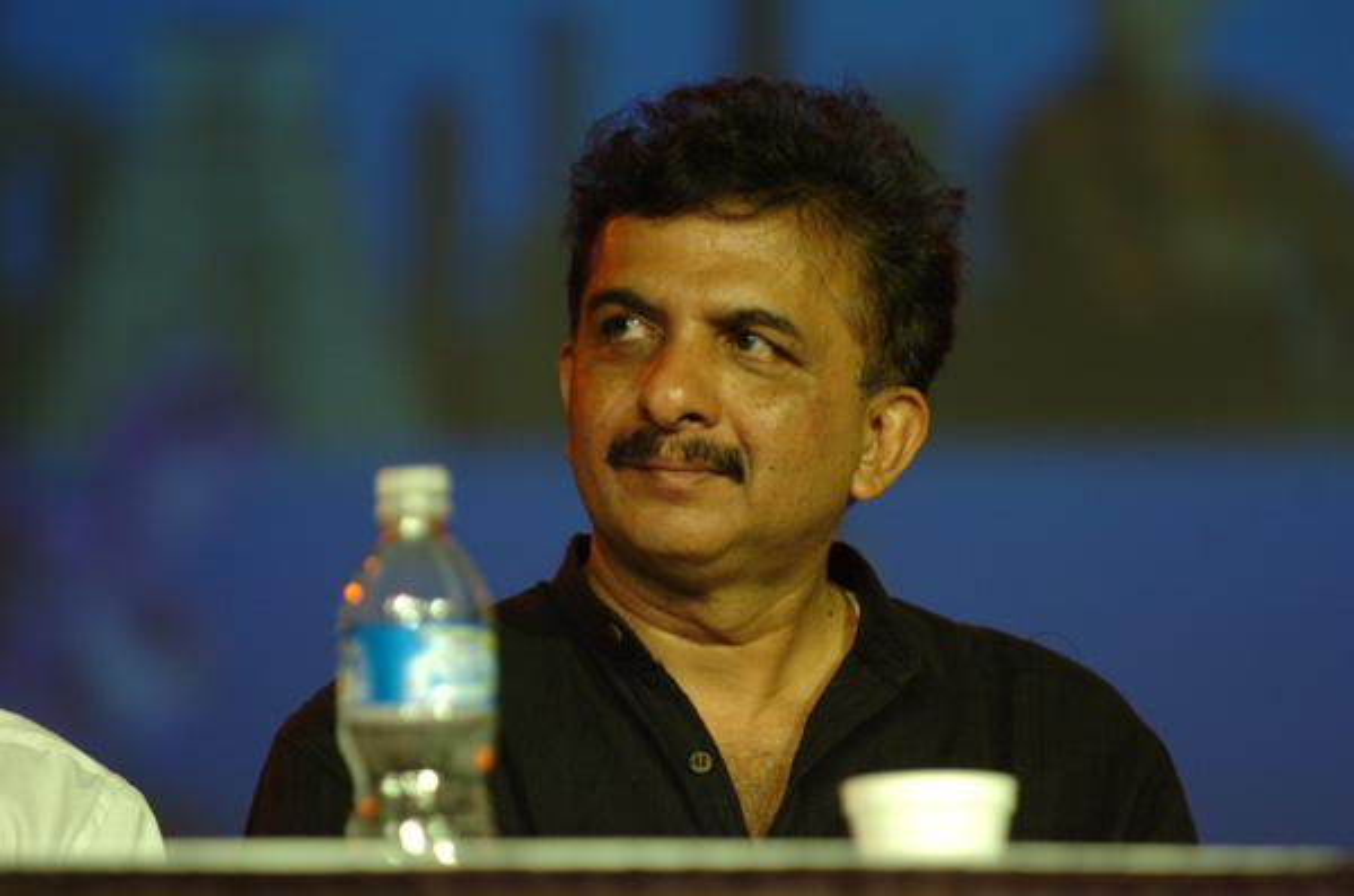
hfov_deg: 6.9
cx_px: 677
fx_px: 11256
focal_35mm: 300
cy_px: 448
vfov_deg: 4.6
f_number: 2.8
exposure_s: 1/60
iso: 400
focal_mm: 200
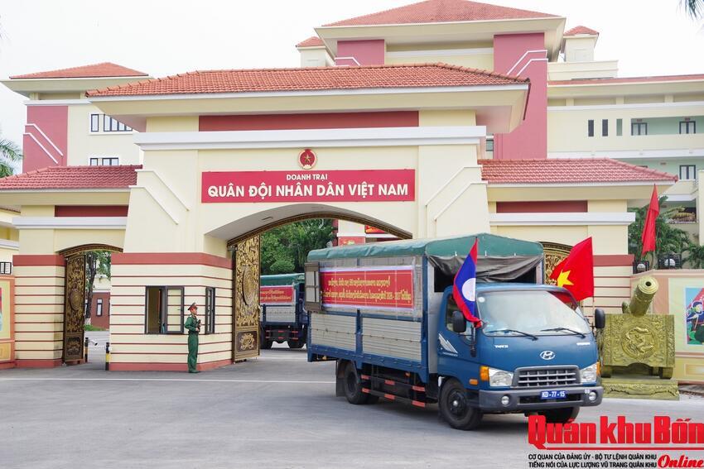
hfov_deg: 42.7
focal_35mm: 46
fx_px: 900
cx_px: 352
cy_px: 234
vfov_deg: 29.3
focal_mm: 31
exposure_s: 1/160
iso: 200
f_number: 5.6
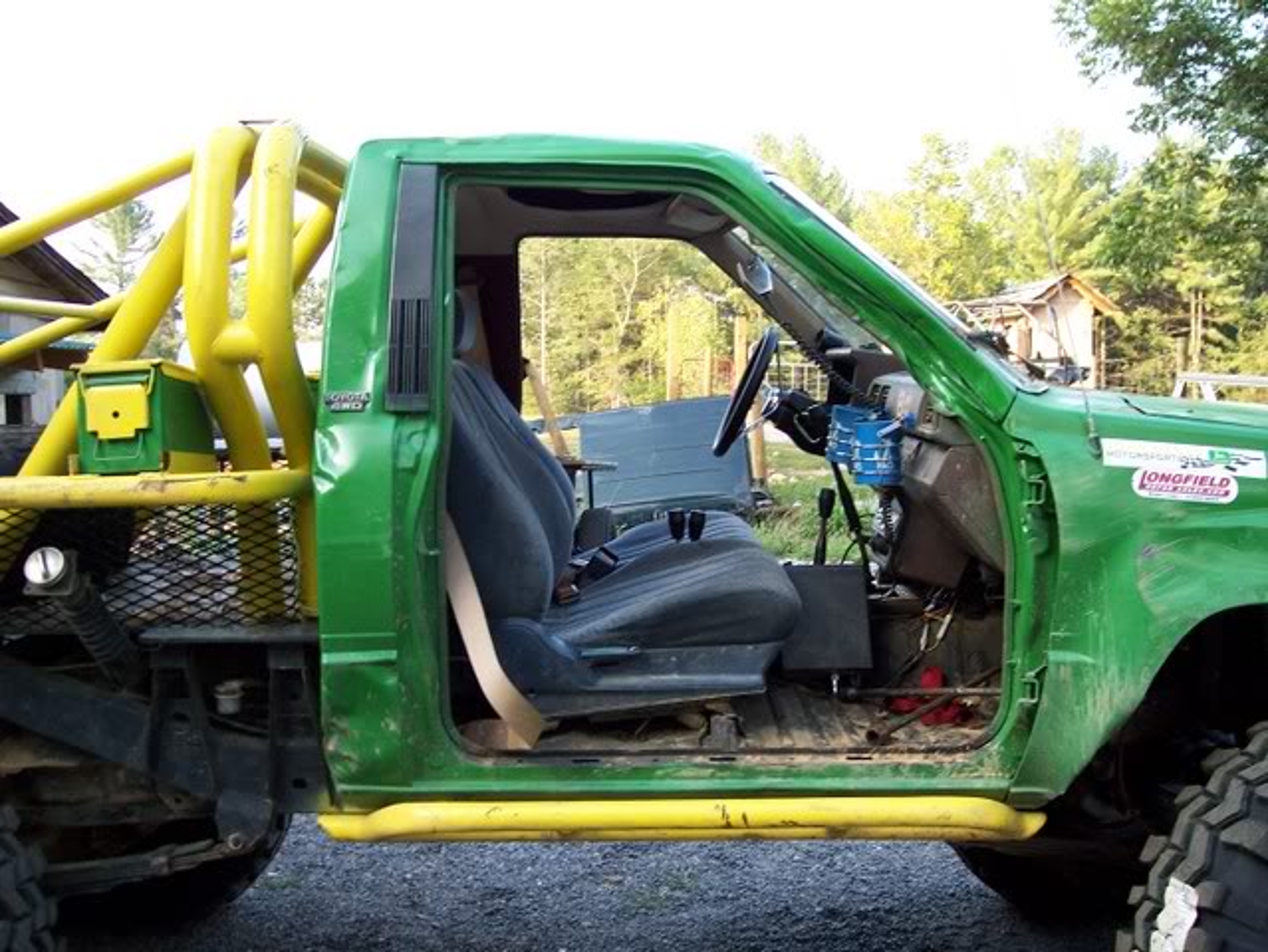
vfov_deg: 36.9
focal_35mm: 39
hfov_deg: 47.8
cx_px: 634
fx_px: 1429
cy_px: 476
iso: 100
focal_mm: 8
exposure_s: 1/90
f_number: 3.4
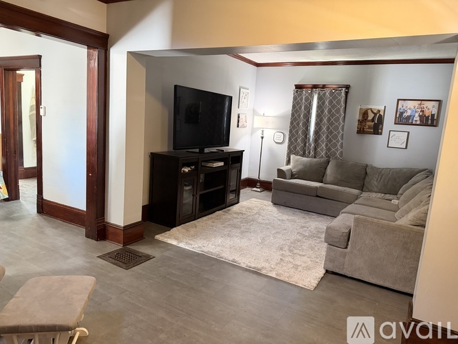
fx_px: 317
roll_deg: -4.4
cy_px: 172
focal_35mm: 24
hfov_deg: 71.6
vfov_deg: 56.8
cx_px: 229
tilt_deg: -8.7
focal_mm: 6.76
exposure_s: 1/60
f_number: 1.78
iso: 500
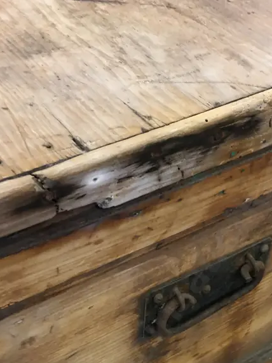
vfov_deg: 35.3
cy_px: 305
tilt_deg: -49.7
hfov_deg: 27.9
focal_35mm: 52
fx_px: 545
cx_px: 176
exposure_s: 1/17
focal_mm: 4.15
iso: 80
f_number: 2.2
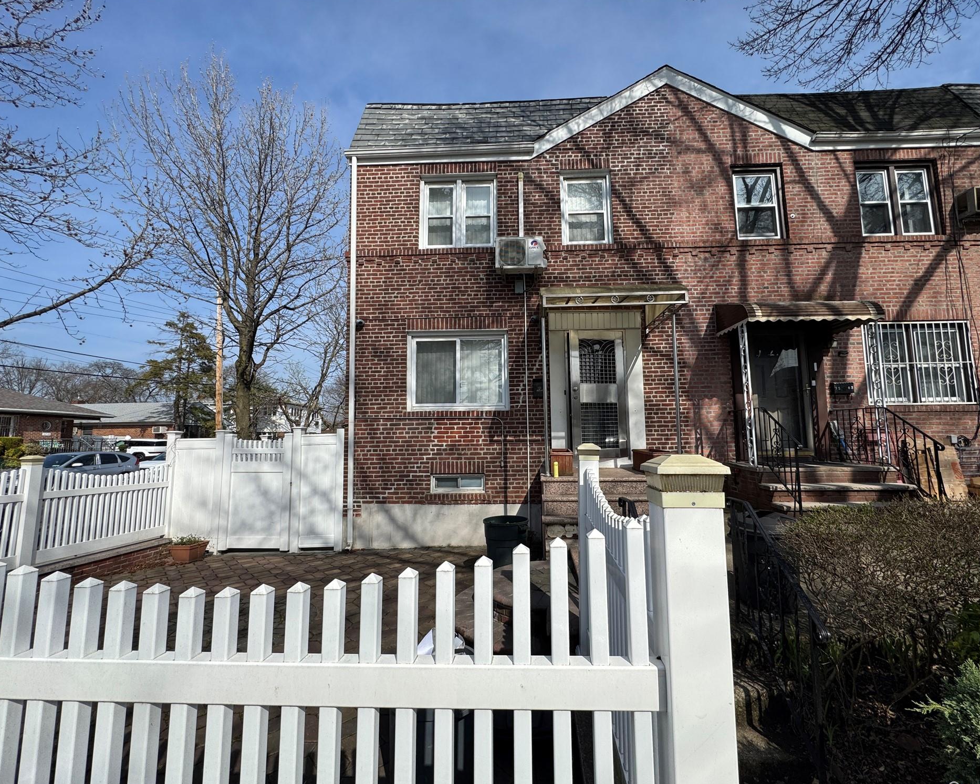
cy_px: 397
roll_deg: -0.1
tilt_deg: +4.1
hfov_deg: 96.7
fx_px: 435
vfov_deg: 84.0
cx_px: 517
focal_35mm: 15
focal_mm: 2.22
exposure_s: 1/2208
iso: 40
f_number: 2.2
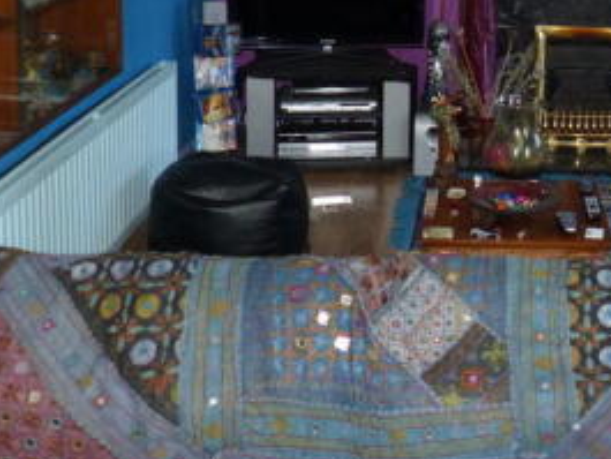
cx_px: 580
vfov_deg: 21.5
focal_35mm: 66
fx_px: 1165
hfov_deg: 28.0
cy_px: 1
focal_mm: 5.3
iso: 400
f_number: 4
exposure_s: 1/60
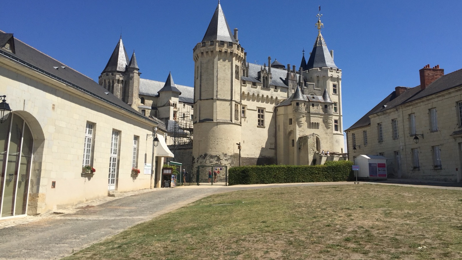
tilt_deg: +12.4
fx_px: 392
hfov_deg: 61.0
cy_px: 104
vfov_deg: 36.5
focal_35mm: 32
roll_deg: -0.9
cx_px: 233
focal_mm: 4.15
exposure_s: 1/3597
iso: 32
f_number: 2.2
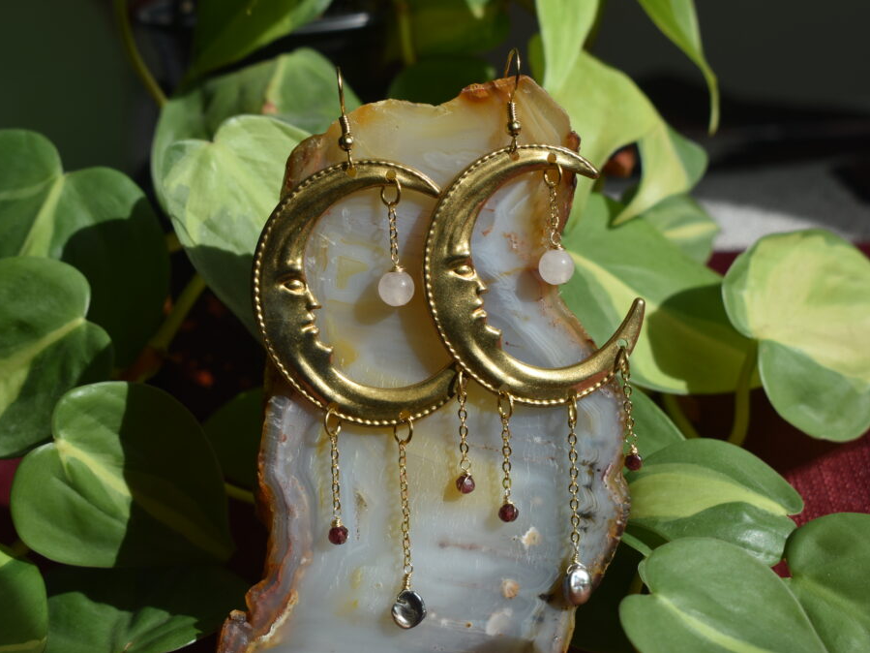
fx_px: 1734
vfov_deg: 21.3
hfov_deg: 28.2
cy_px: 323
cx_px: 468
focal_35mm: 69
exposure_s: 1/250
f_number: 8
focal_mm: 42
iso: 100
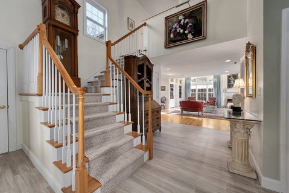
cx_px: 144
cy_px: 96
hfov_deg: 104.2
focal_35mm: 14
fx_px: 112
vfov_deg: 81.3
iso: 320
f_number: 11
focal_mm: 14
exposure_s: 1/40
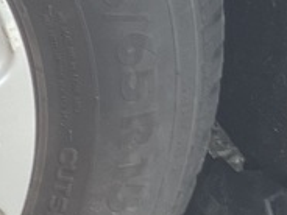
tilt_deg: -32.8
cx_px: -451
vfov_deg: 6.7
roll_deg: -1.2
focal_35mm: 219
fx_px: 1816
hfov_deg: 8.2
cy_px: -143
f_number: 1.8
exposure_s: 1/124
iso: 25
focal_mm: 3.99
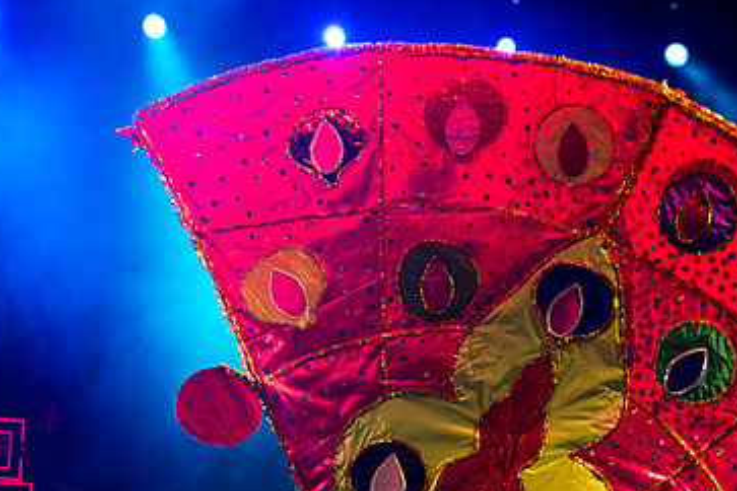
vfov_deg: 9.3
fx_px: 3009
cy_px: 339
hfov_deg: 13.9
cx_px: 558
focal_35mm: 147
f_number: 5.6
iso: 3200
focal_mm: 92
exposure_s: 1/200
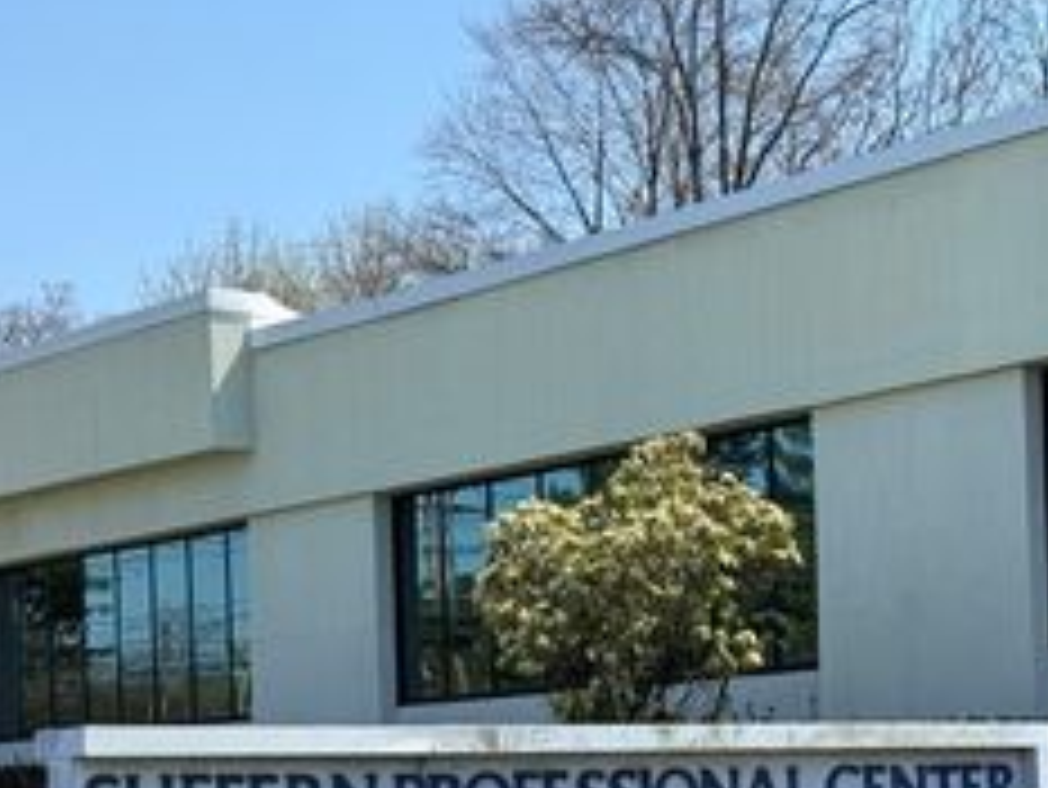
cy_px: 723
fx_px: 3120
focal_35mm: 103
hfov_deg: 19.0
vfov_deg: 14.2
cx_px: 720
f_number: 1.78
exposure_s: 1/3226
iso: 80
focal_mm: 6.76
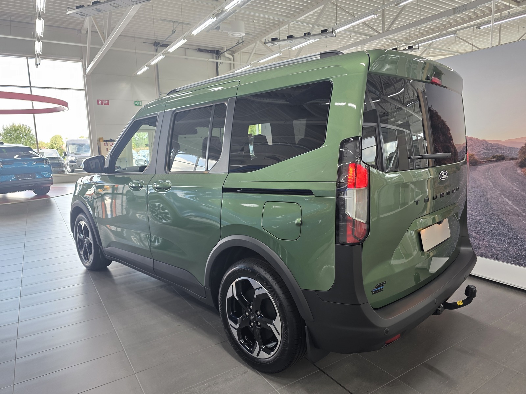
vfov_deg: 58.9
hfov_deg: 73.9
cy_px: 197
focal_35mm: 23
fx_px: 349
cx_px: 263
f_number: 1.7
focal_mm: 6.3
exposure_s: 1/50.7
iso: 64
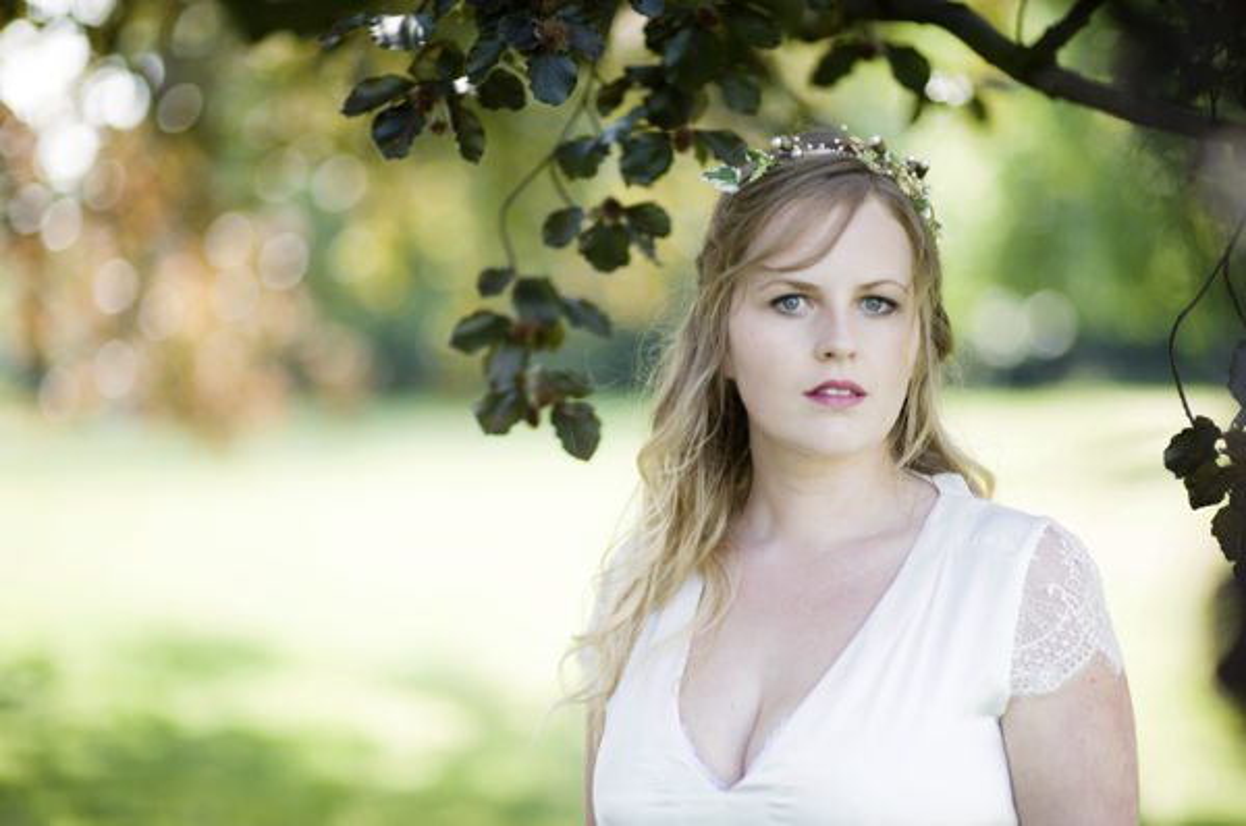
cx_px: 623
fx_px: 2937
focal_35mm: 85
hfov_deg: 24.0
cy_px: 413
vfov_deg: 16.0
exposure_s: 1/1600
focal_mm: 85
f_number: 1.4
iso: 320
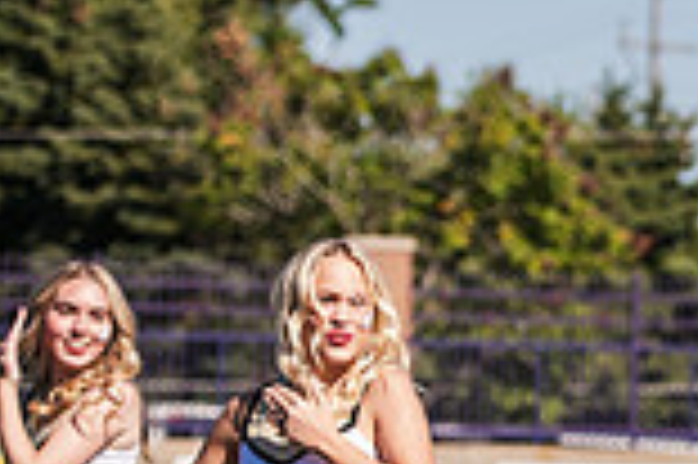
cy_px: 606
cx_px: 1256
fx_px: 7108
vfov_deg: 3.7
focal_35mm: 367
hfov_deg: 5.5
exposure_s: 1/800
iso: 100
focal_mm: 98
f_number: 3.5
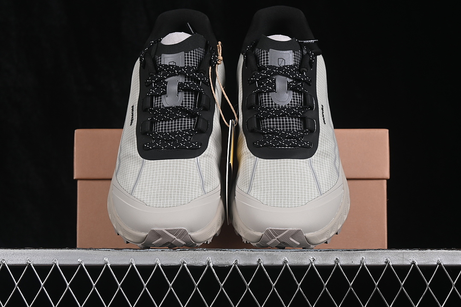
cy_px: 154
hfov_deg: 27.0
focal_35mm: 75
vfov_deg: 18.2
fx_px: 960
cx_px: 230
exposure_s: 1/80
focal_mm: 50
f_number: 8
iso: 160
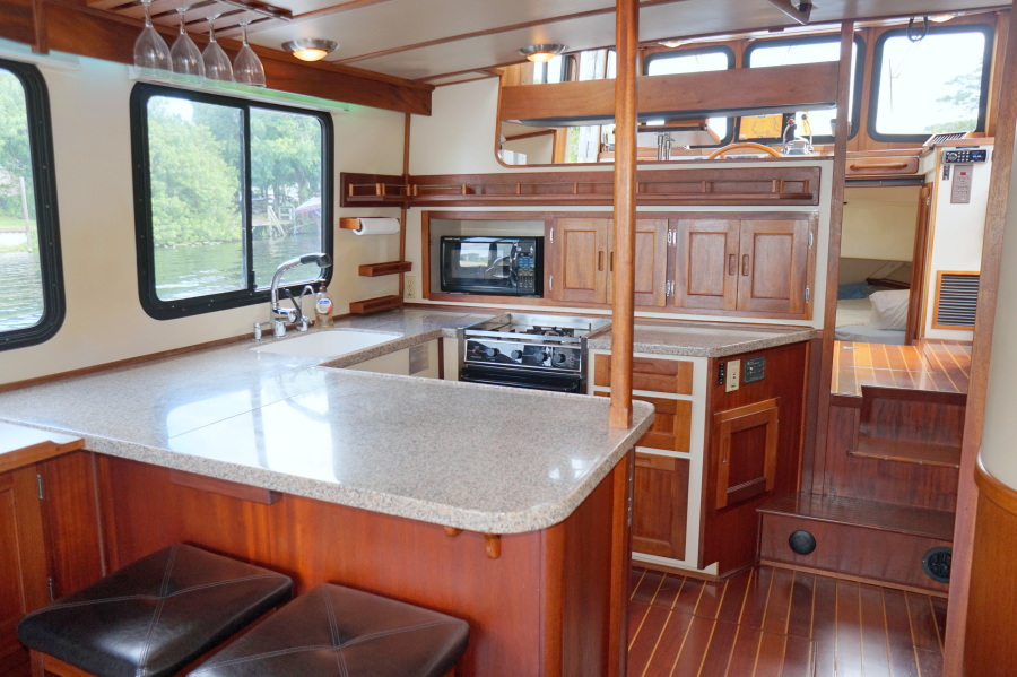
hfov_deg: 73.8
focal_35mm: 24
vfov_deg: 53.1
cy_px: 338
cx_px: 508
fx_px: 678
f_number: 4
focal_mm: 16
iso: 250
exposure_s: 1/60
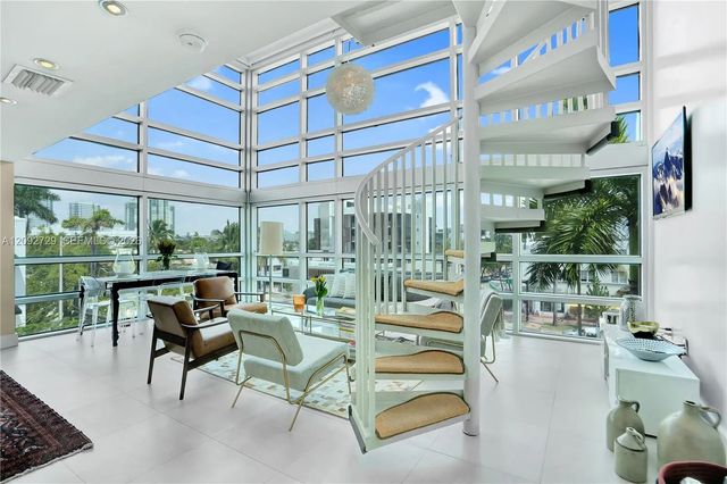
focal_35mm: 16
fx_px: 323
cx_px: 364
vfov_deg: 73.7
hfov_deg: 96.8
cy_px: 242
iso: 400
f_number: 8
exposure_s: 1/640
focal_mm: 16
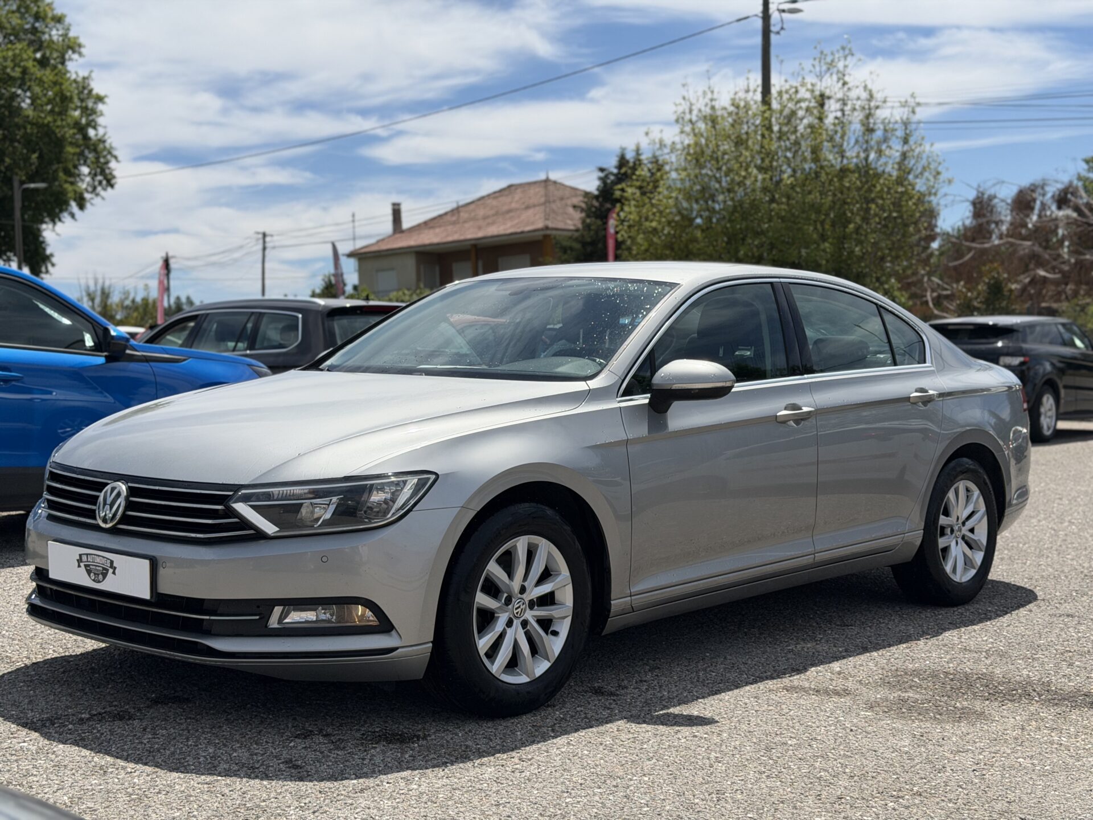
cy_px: 410
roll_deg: +1.6
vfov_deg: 30.3
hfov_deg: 39.7
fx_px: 1516
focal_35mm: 48
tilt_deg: -1.9
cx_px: 546
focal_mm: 6.76
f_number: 1.78
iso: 64
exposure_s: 1/7874
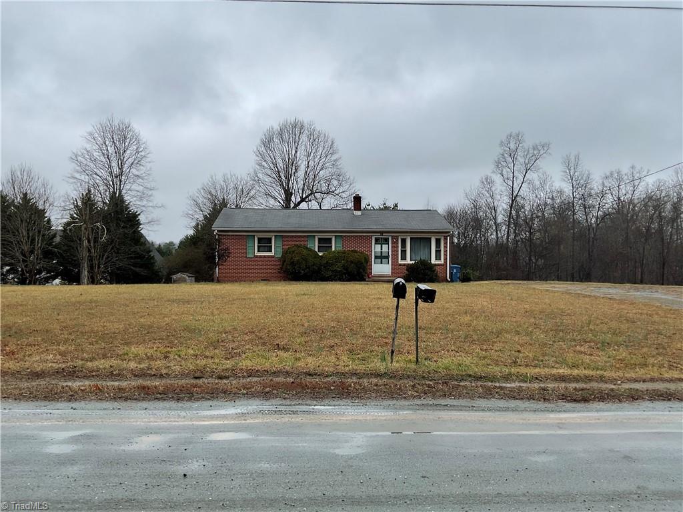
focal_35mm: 29
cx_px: 342
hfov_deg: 61.7
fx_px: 572
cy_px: 256
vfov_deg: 48.2
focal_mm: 3
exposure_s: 1/534
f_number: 1.8
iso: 16
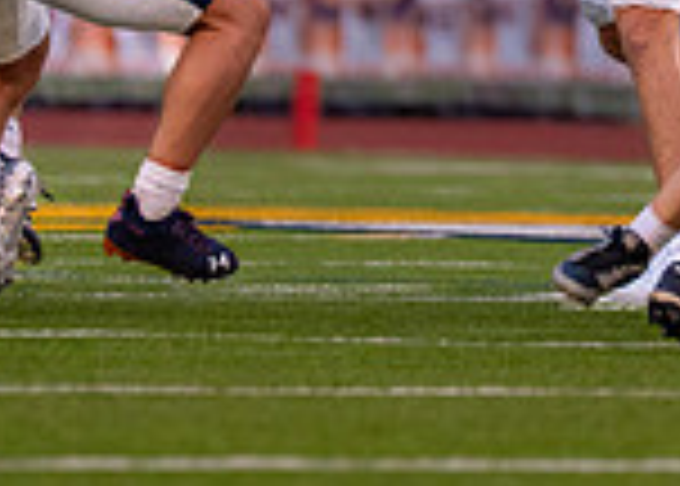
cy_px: -228
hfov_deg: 1.8
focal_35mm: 1129
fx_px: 21814
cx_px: 629
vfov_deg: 1.3
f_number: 2.8
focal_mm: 200
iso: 1250
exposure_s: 1/1600
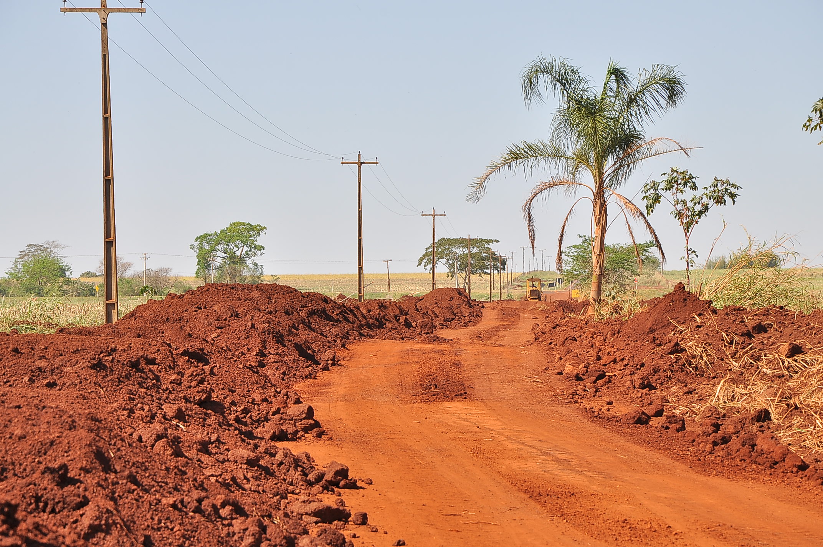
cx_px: 412
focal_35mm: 158
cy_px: 274
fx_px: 3596
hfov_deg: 13.1
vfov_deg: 8.7
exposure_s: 1/200
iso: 200
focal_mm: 105
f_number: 13
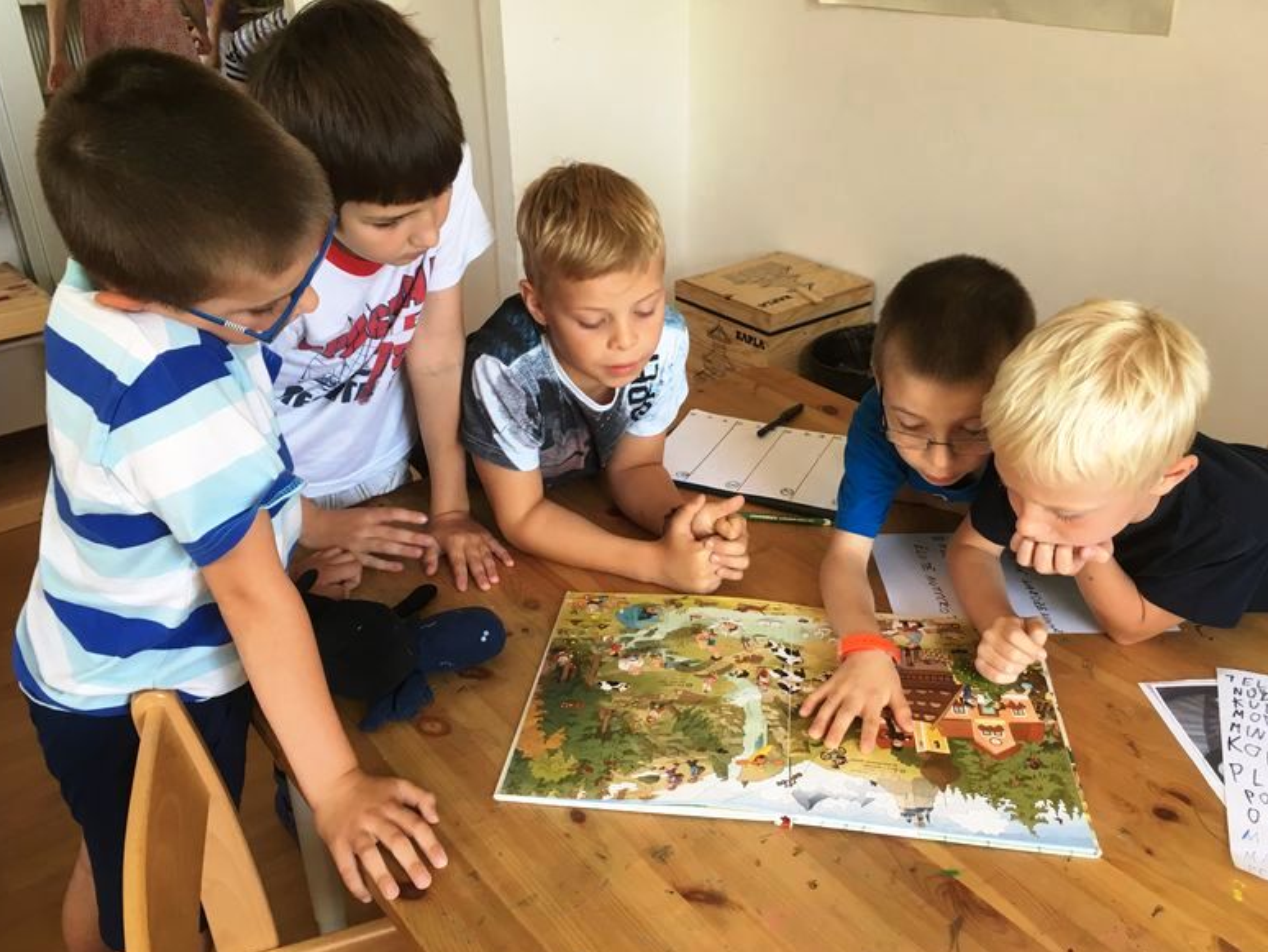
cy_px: 491
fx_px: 1099
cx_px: 638
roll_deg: +0.7
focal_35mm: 30
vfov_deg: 46.8
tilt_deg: -29.6
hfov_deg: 60.0
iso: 40
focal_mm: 4.15
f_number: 2.2
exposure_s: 1/33
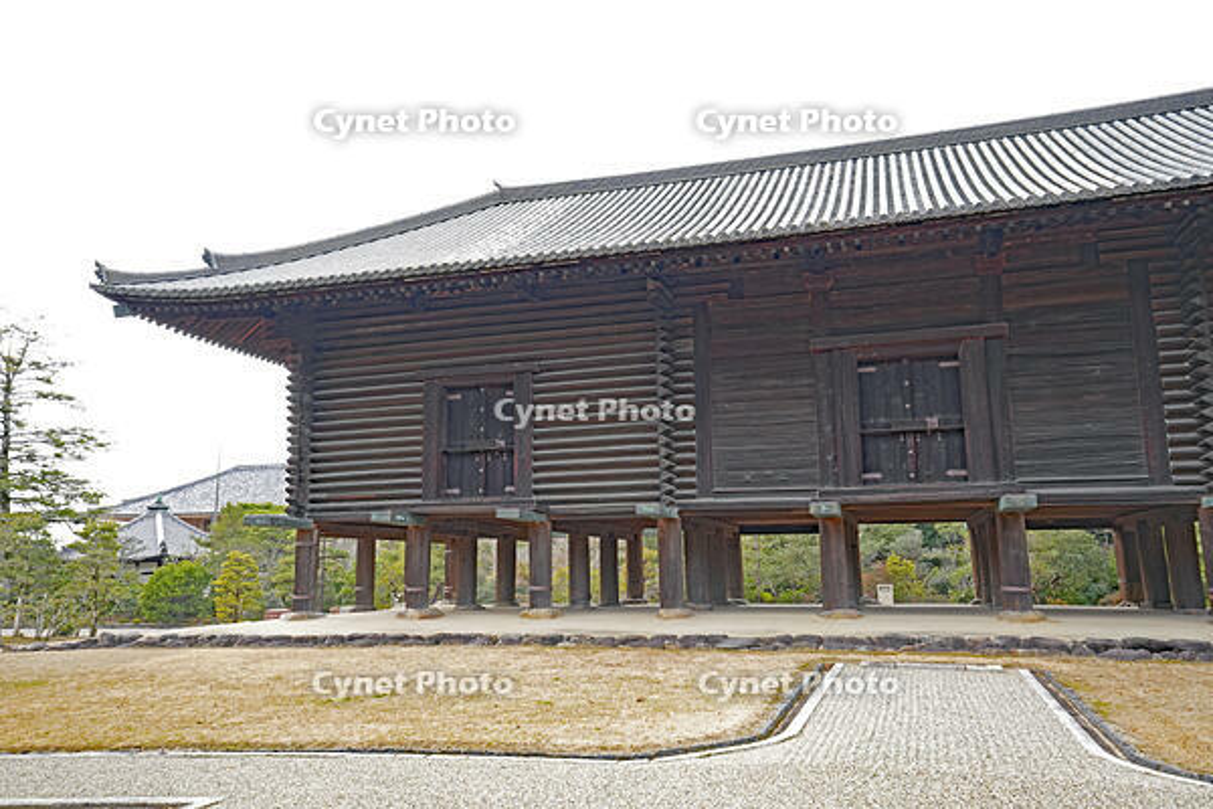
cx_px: 606
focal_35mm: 30
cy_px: 404
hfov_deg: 61.9
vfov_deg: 43.6
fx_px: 1011
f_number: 4.5
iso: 200
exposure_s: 1/160
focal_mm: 30
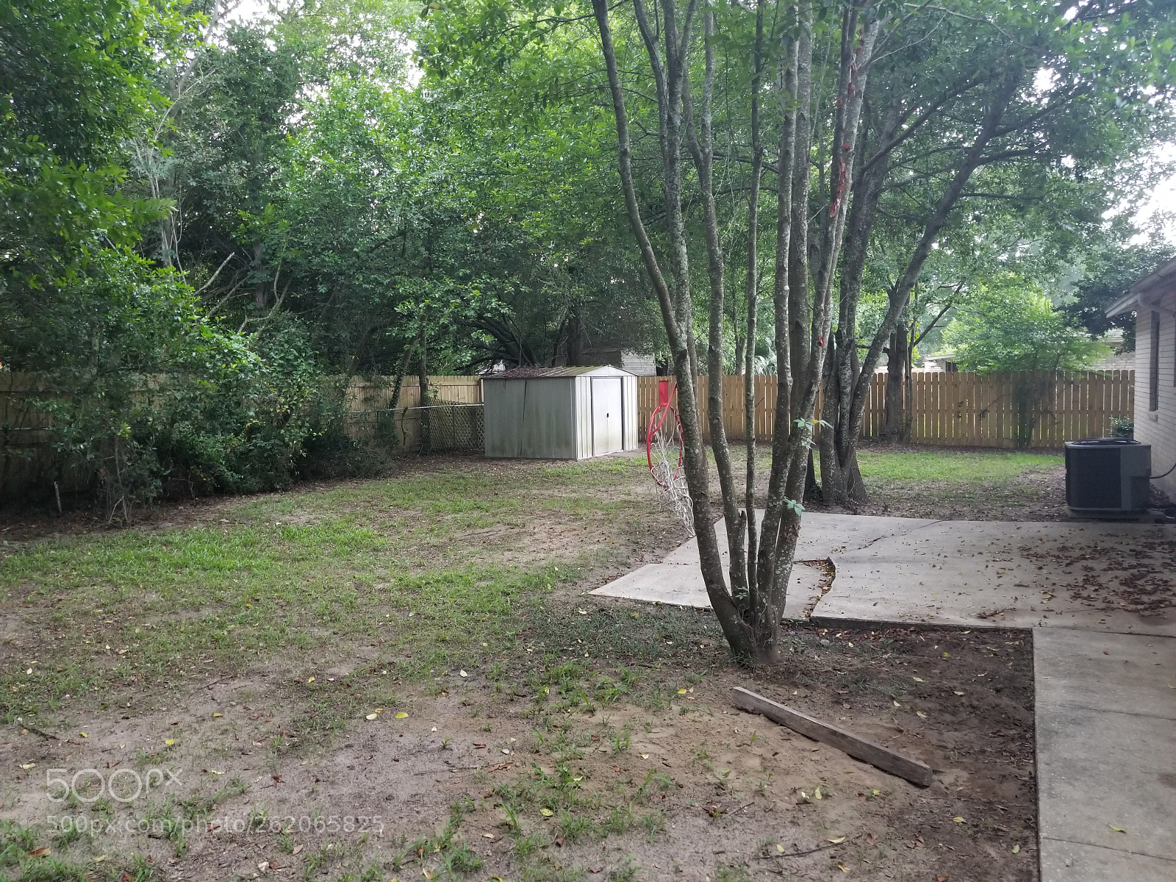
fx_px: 883
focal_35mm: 26
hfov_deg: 67.3
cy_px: 441
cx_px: 588
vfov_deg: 53.1
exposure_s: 1/10
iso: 200
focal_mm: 4.25
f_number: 1.7
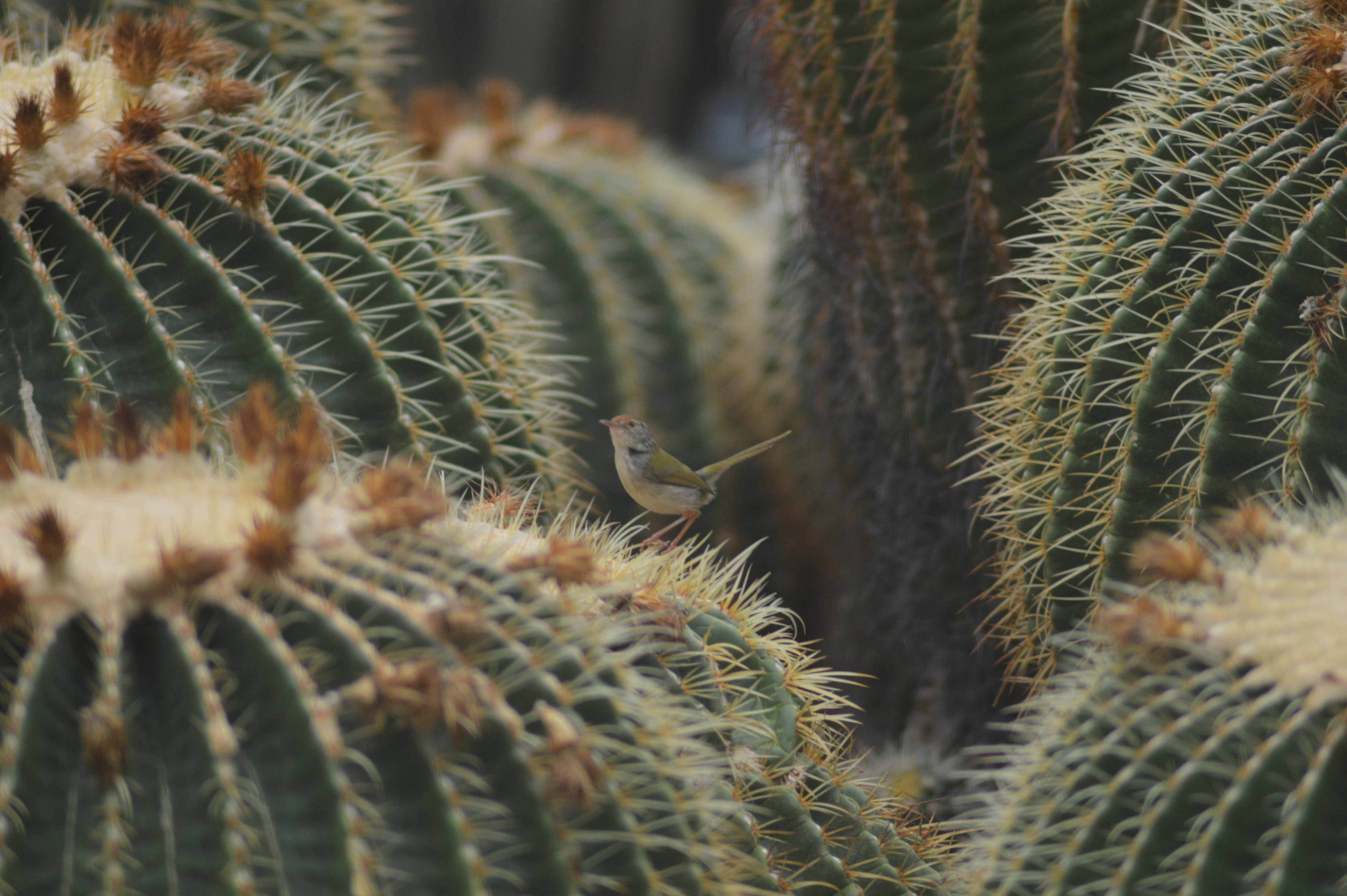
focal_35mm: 450
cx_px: 674
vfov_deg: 3.0
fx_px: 16822
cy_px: 448
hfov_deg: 4.6
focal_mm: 300
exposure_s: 1/500
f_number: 5.6
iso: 500
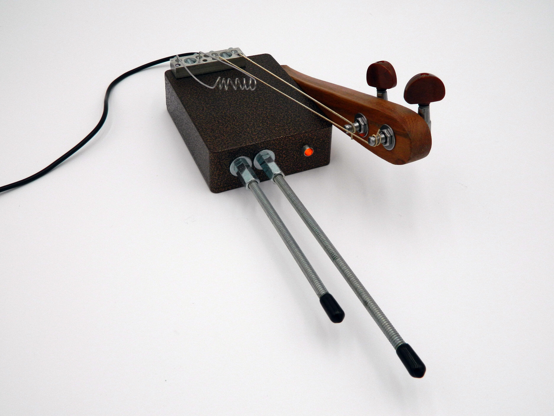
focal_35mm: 35
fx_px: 560
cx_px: 277
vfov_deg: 40.7
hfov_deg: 52.6
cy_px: 208
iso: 80
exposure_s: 1/800
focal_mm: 6.2
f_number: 3.3
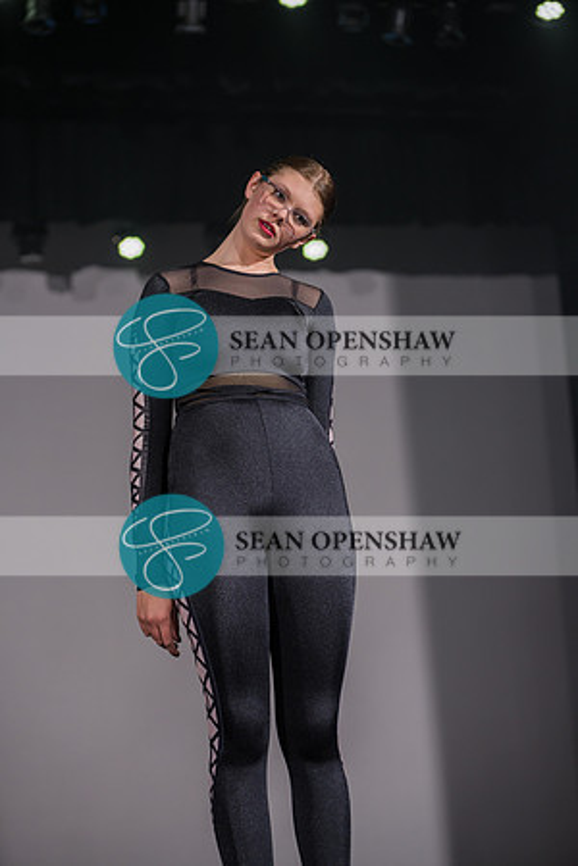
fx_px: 1686
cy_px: 433
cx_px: 289
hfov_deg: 19.5
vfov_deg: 28.8
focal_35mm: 70
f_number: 3.2
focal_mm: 70
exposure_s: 1/500
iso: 400
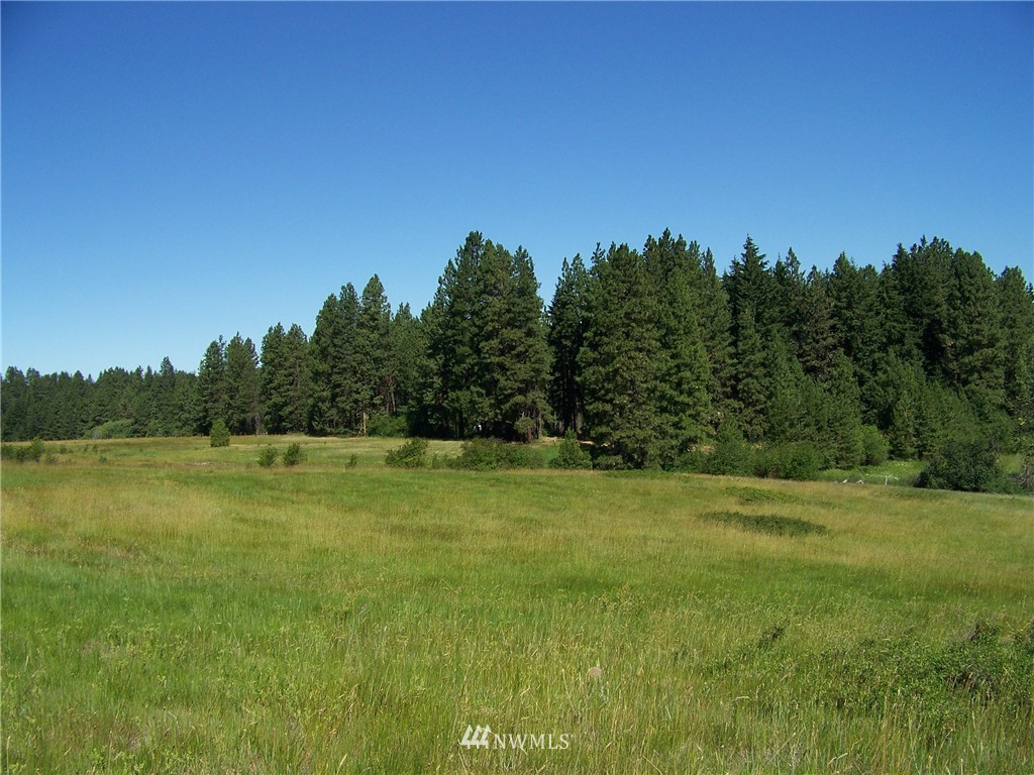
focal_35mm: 36
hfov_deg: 51.4
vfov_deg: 39.7
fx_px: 1075
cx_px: 517
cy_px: 388
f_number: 4
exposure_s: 1/500
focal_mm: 5.85
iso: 64
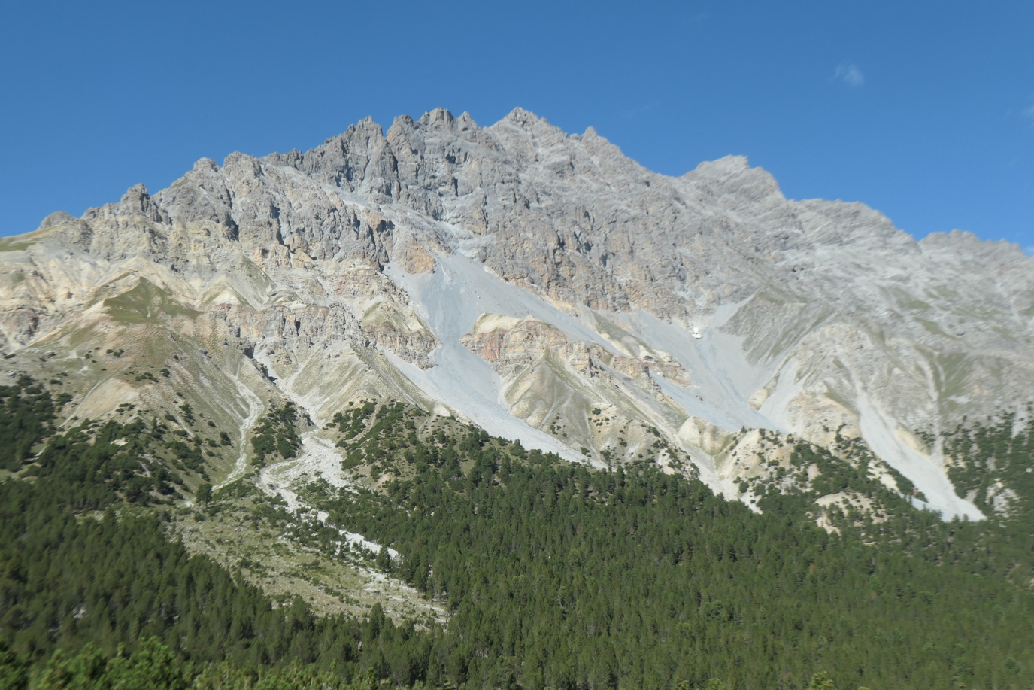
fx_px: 1034
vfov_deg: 36.9
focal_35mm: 36
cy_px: 359
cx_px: 526
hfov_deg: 53.1
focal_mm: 12
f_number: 5
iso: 200
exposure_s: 1/1000
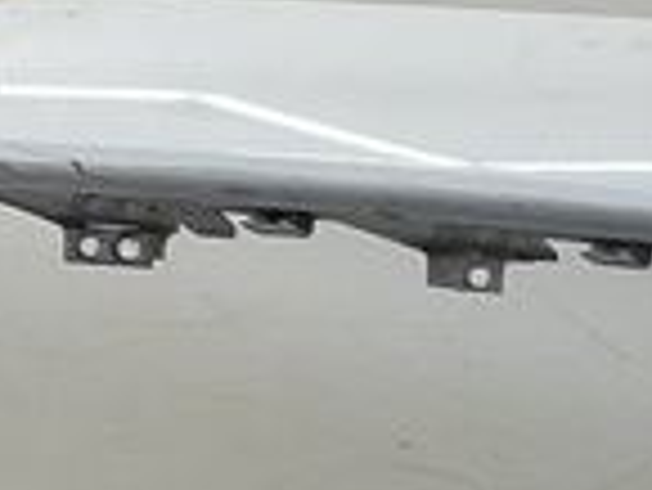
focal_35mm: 201
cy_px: 823
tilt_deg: -8.9
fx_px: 3789
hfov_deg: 9.6
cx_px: 931
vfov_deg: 7.2
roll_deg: -4.8
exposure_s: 1/135
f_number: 1.8
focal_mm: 3
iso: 16
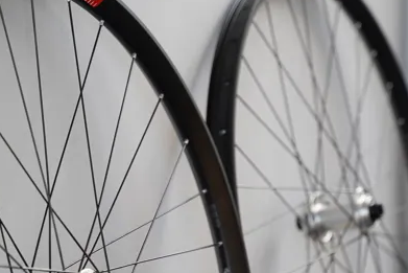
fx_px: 1576
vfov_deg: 9.8
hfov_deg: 14.7
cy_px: 231
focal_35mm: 139
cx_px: 148
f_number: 3.5
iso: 640
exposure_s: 1/160
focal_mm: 68
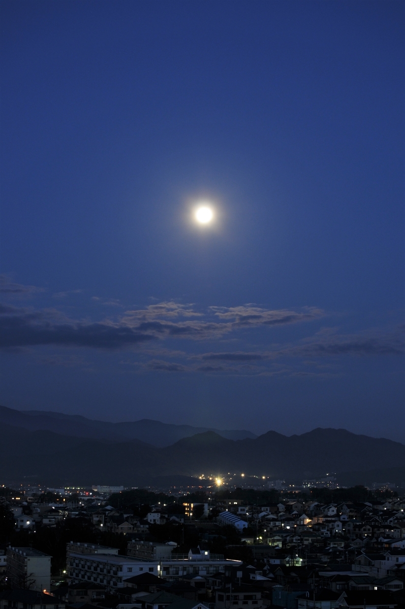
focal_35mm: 82
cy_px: 304
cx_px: 202
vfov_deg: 24.6
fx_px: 1396
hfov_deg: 16.5
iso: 200
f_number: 8
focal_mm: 55
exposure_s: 2.5
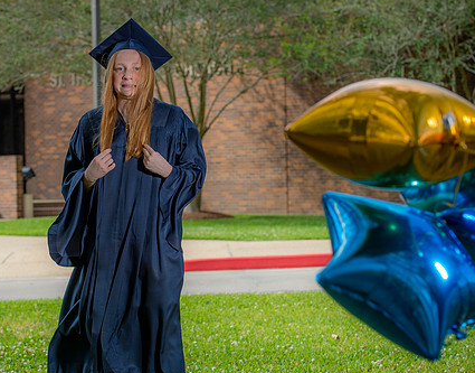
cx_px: 213
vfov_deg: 12.3
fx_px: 1729
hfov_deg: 15.6
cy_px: 199
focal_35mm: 124
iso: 80
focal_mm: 82
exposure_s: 1/250
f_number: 5.6
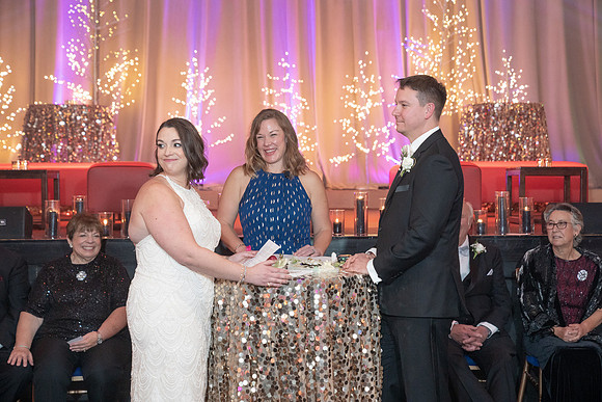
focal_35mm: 70
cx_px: 301
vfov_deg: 19.5
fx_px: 1171
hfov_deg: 28.8
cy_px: 201
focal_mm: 70
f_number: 4
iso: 4000
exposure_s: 1/125
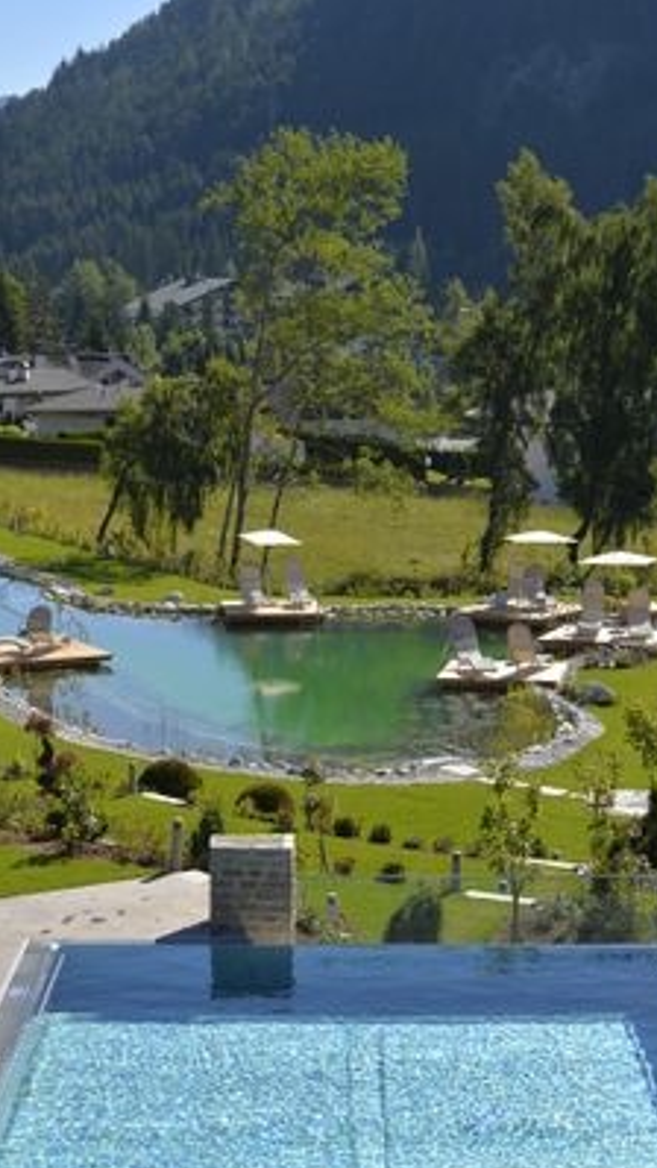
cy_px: 696
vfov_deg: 28.5
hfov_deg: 16.3
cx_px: 350
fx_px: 2291
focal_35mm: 74
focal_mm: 55
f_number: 5.6
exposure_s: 1/800
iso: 100
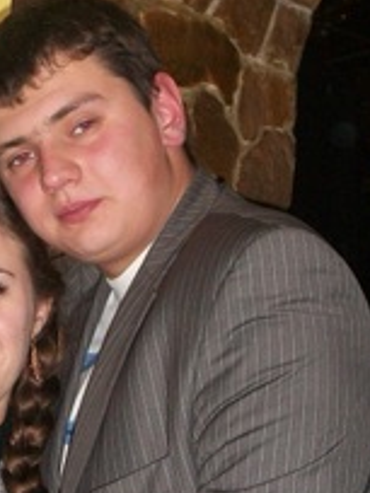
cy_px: 261
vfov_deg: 18.4
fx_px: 1525
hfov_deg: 13.7
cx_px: 58
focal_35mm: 107
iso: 120
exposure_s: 1/60
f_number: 3.2
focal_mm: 7.1
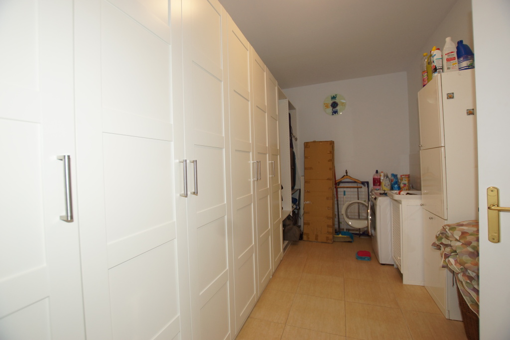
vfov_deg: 77.3
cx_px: 255
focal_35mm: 15
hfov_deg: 100.4
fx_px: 213
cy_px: 170
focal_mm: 10
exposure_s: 1/60
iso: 320
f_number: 4
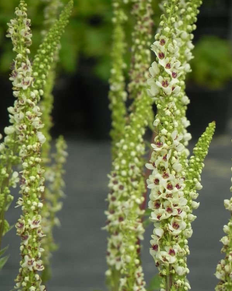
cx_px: 116
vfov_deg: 2.7
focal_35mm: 709
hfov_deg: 2.2
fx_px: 6089
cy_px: 147
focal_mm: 120
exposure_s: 1/400
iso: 160
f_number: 5.6
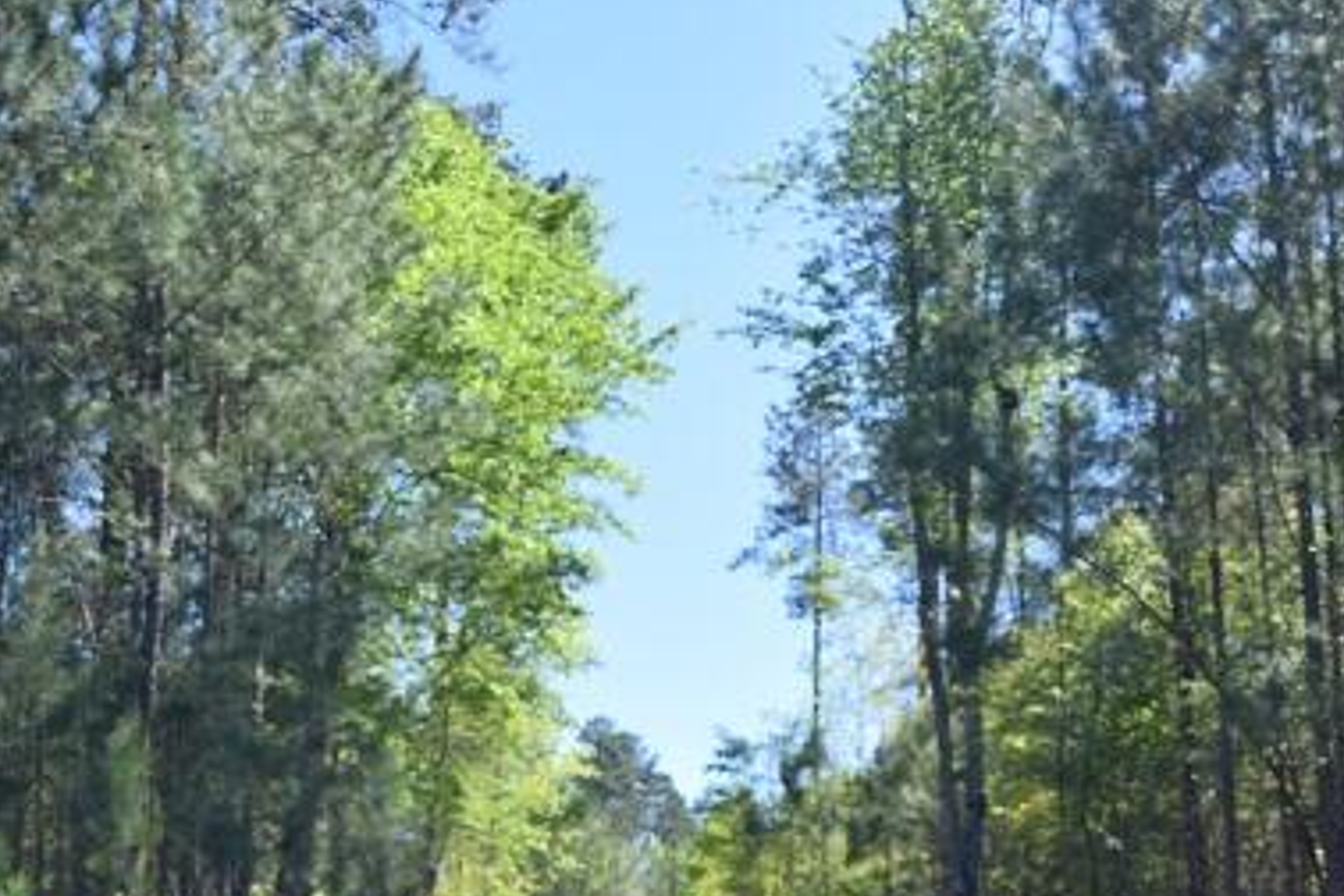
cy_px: 784
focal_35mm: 54
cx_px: 636
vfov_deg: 24.4
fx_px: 2016
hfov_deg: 36.9
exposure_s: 1/250
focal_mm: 20
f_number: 8
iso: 250
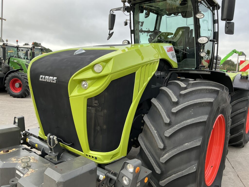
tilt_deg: -7.0
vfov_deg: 49.7
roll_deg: -2.6
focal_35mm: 28
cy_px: 94
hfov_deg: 63.4
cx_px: 124
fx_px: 201
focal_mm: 3
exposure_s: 1/331
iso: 25
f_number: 1.8
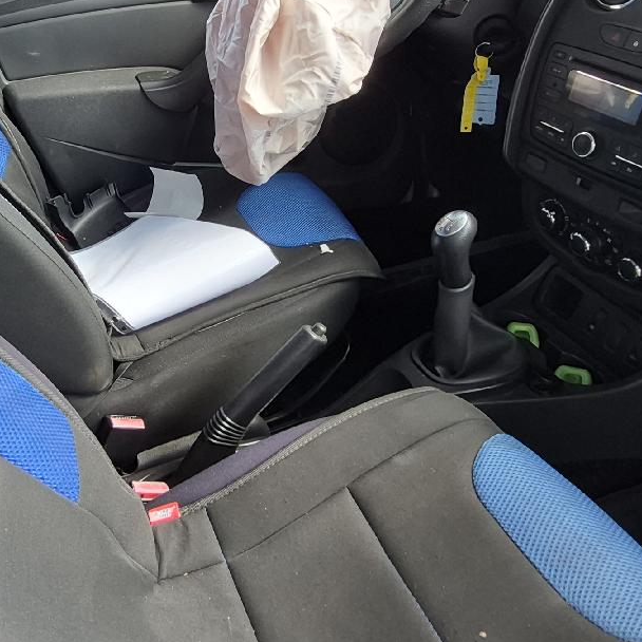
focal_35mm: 34
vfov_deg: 47.7
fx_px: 713
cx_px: 188
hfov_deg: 47.2
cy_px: 218
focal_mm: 1.74
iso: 40
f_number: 2.2
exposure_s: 1/159
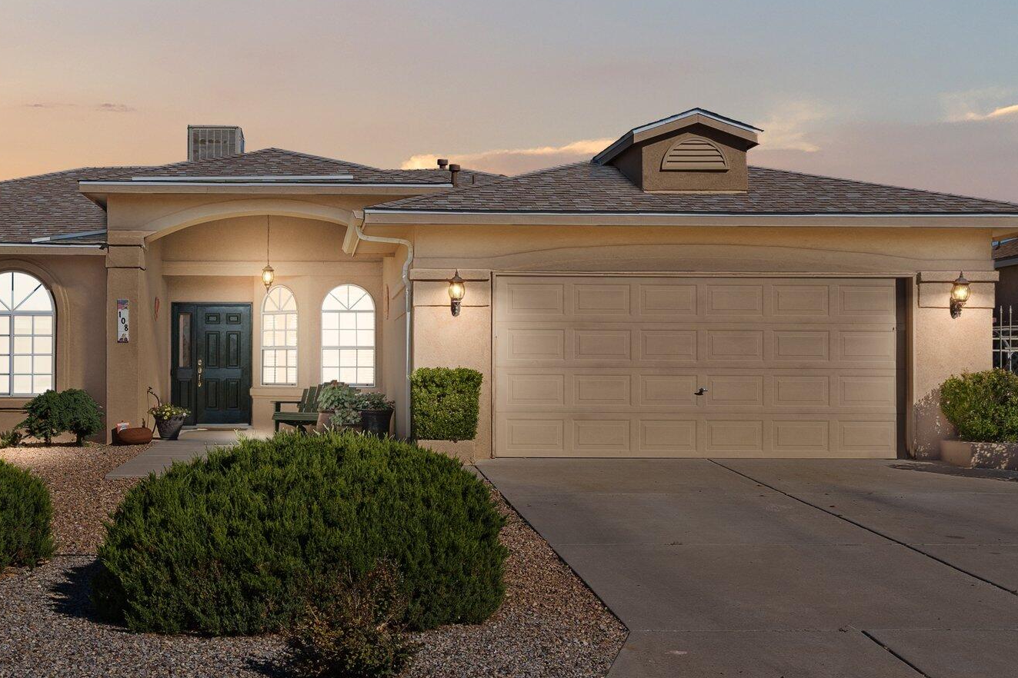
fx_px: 1357
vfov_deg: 28.1
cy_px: 366
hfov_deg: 40.5
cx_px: 322
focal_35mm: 48
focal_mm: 21
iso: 200
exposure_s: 1/160
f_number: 9
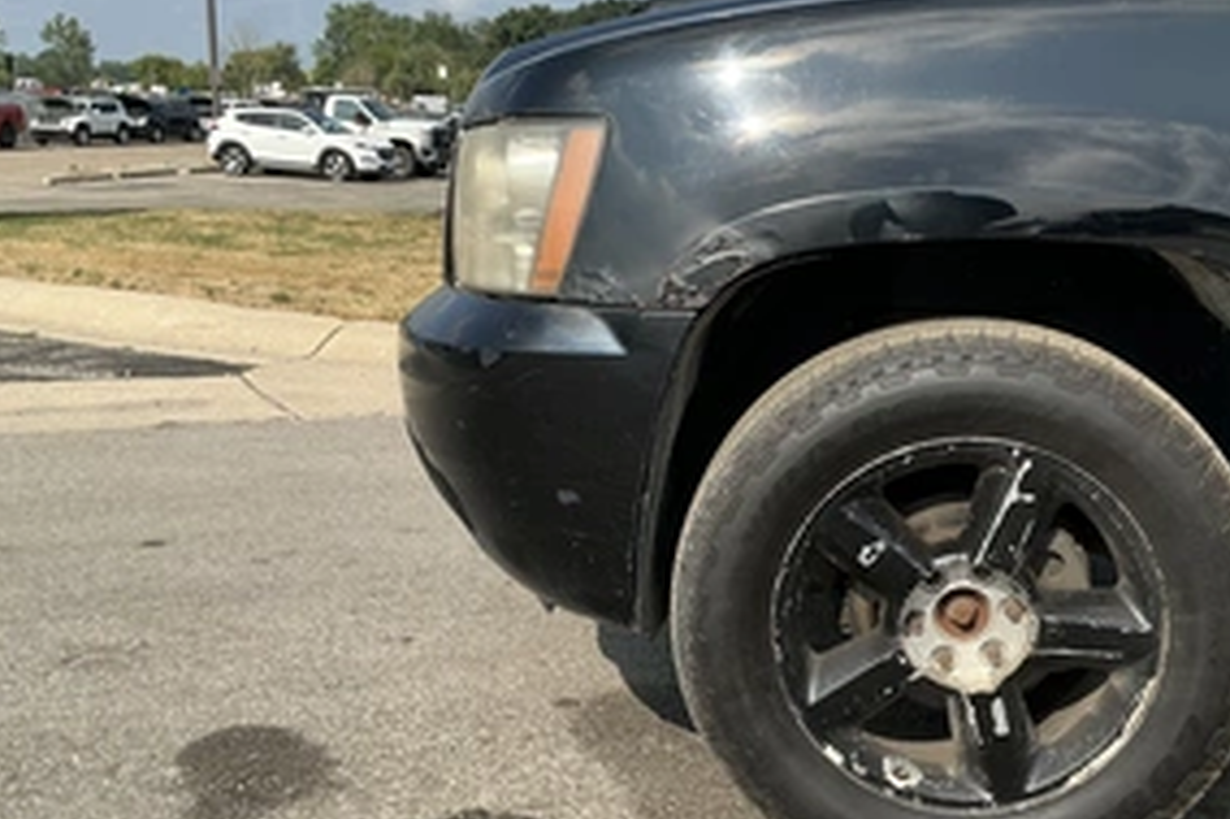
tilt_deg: -10.6
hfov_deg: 47.1
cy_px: 442
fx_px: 1400
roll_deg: +0.0
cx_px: 754
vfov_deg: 32.6
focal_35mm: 41
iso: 25
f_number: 1.8
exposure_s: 1/1412
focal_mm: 3
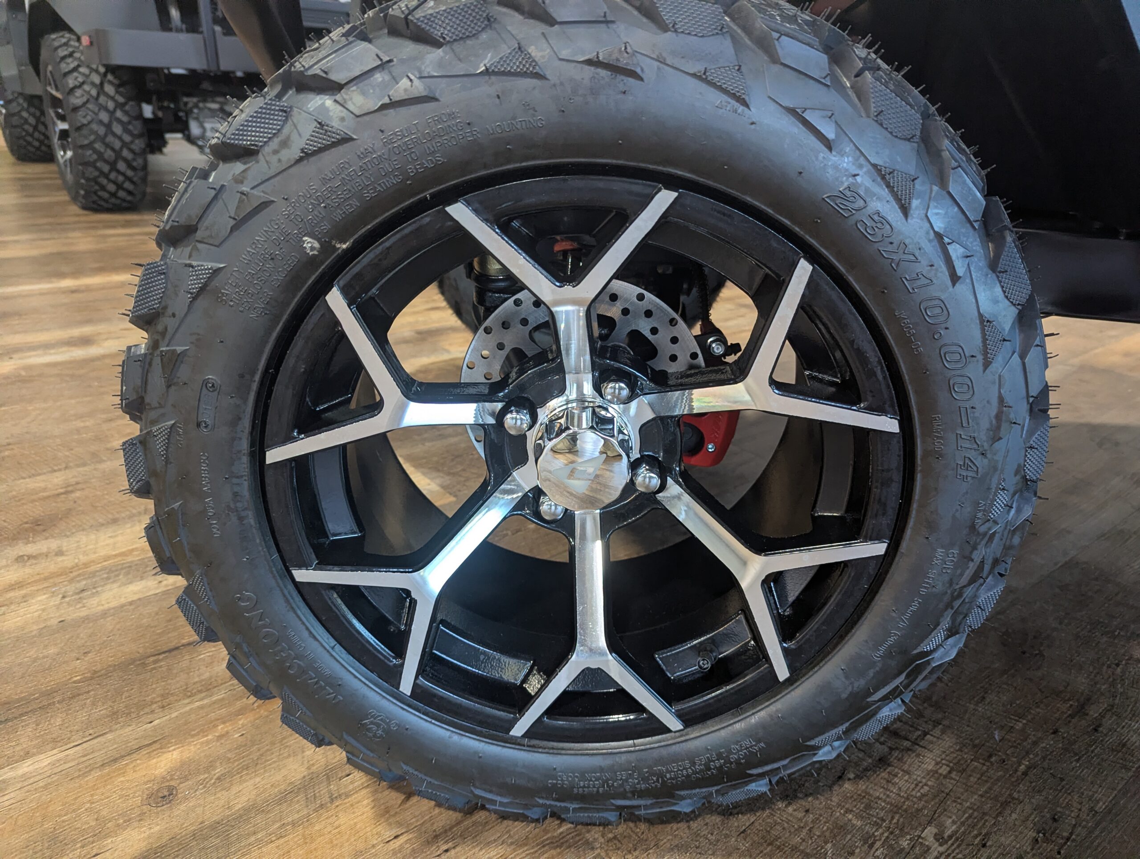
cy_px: 430
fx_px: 792
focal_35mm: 24
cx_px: 570
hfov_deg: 71.5
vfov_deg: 56.9
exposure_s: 1/181
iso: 562
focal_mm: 6.81
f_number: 1.85
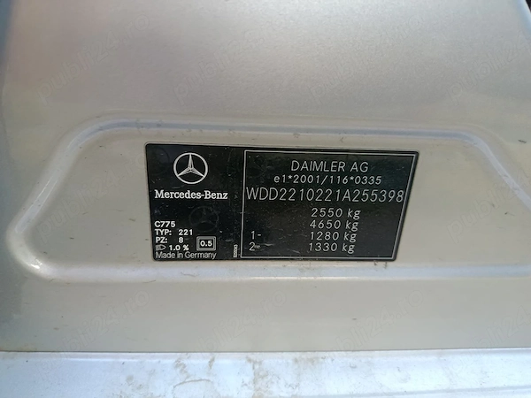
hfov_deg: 71.6
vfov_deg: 56.8
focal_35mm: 24
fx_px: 368
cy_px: 199
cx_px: 266
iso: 304
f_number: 1.7
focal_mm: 5.24
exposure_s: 1/100
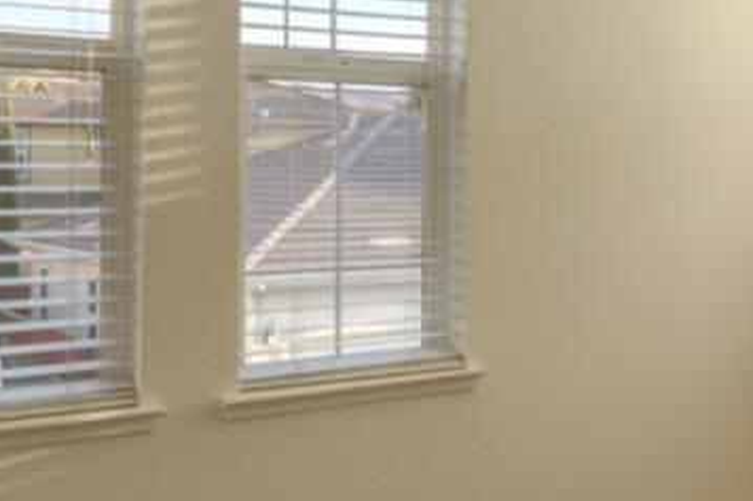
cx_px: 687
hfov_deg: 32.2
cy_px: 192
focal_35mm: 59
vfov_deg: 22.9
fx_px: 1233
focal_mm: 14
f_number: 10
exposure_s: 1/100
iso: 400
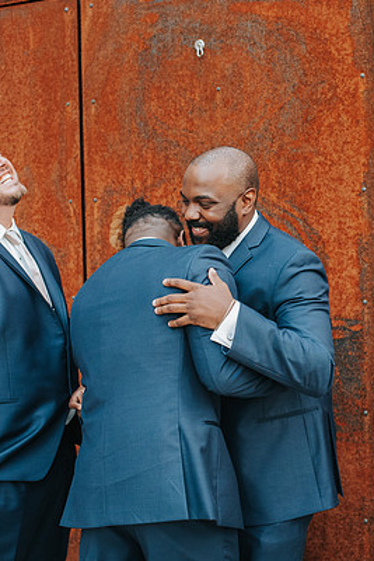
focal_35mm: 59
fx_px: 919
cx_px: 231
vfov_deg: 33.9
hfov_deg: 23.0
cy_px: 295
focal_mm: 35
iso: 4000
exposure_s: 1/2000
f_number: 4
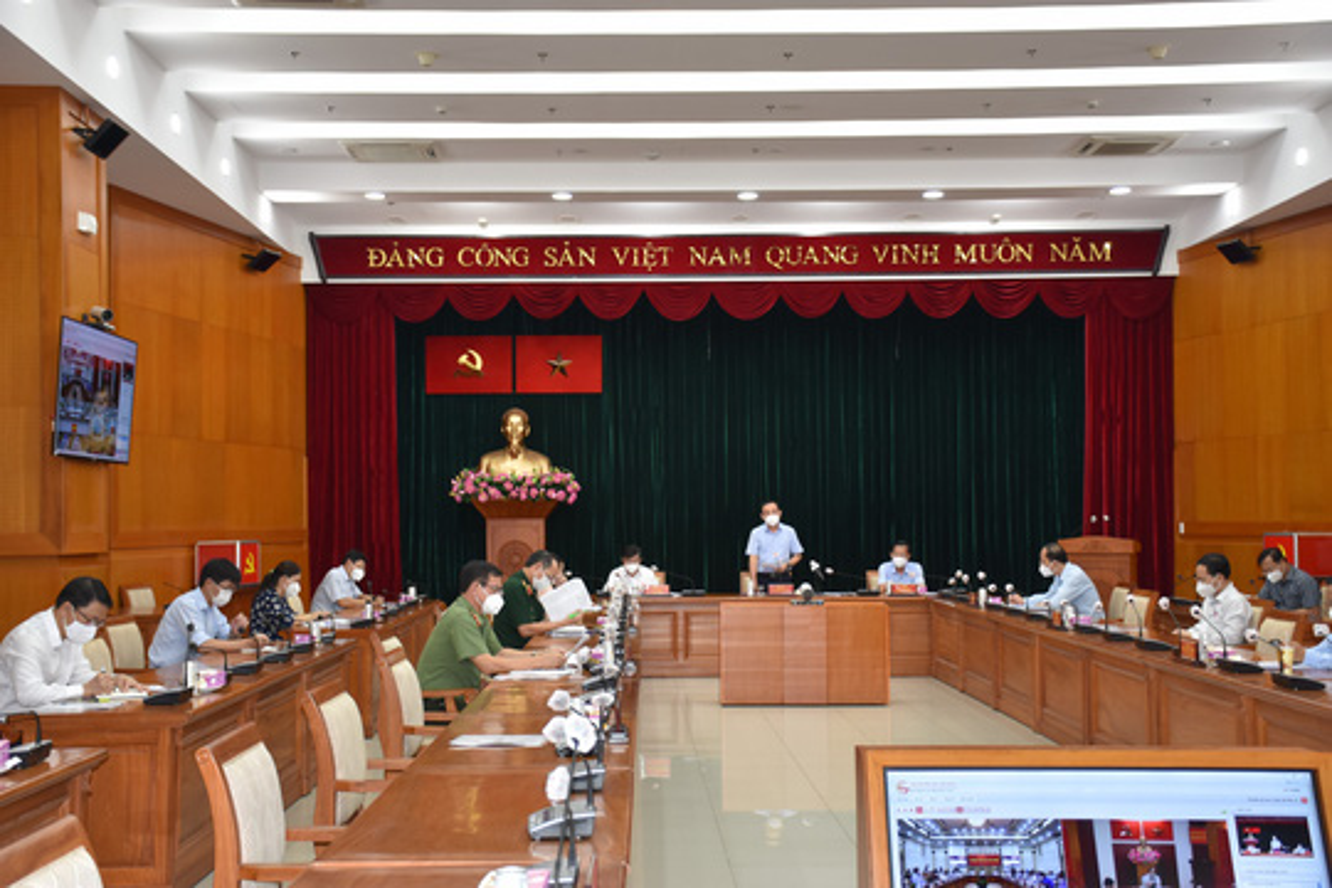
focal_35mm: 48
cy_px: 444
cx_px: 666
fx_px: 1776
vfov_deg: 28.1
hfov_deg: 41.1
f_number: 4
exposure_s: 1/60
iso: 450
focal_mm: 32
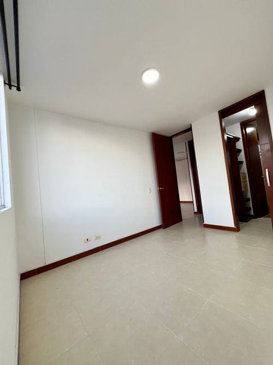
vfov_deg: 106.2
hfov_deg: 89.9
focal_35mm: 13
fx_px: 137
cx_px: 136
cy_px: 182
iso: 125
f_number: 1.8
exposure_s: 1/120
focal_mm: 1.57
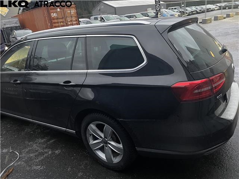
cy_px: 90
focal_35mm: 26
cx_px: 120
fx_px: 180
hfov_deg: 67.3
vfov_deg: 53.1
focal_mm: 4.2
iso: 1000
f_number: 1.6
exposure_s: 1/30
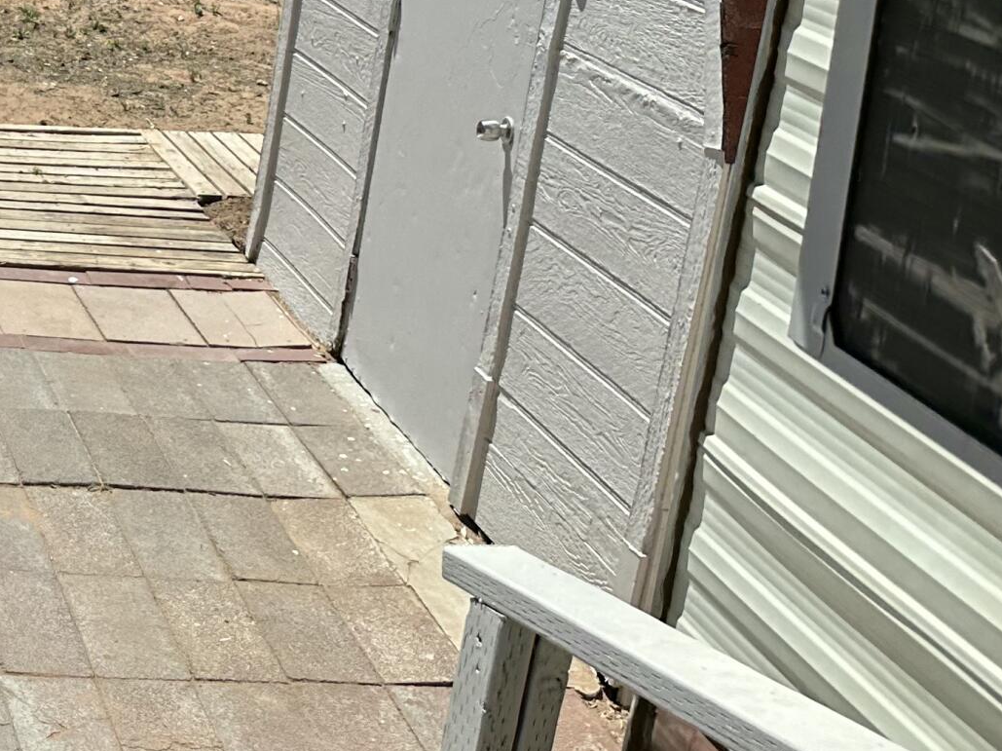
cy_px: 123
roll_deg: -1.2
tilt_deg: -19.5
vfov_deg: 20.7
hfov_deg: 24.2
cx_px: -317
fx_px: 2026
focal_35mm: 70
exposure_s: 1/5263
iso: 80
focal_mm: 6.86
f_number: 1.78
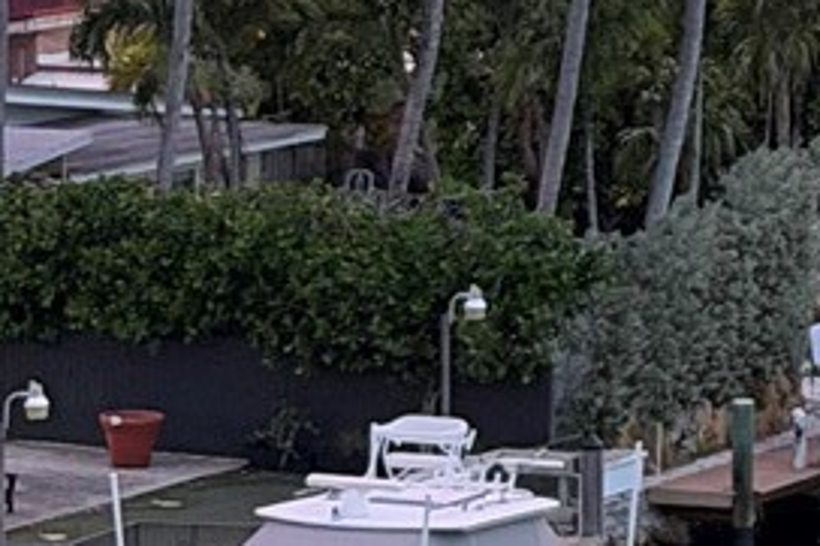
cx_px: 1106
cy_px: -501
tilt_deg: -2.0
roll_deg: -0.2
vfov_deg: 4.6
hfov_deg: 6.9
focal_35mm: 294
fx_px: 6692
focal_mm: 6.76
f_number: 1.78
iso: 250
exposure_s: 1/42
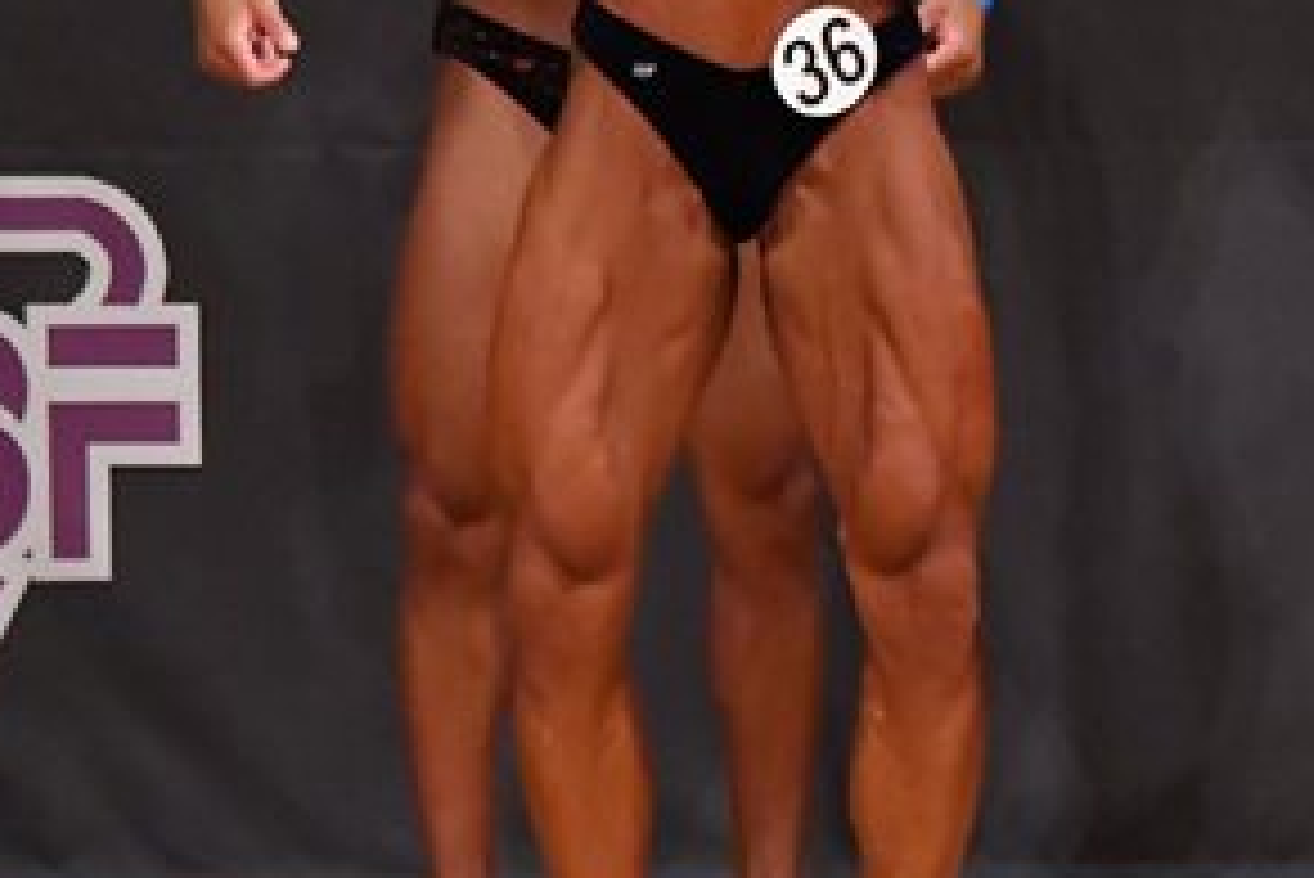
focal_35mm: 716
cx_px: 1190
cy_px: 216
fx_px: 26146
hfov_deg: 2.9
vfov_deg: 1.9
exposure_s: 1/400
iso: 8000
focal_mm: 180
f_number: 5.6
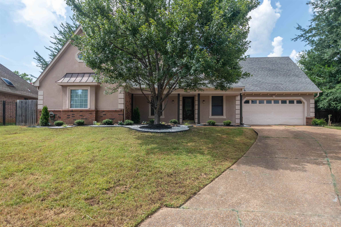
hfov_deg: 73.8
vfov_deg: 53.1
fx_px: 227
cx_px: 170
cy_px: 114
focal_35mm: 24
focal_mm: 24
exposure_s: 1/100
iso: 400
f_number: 11
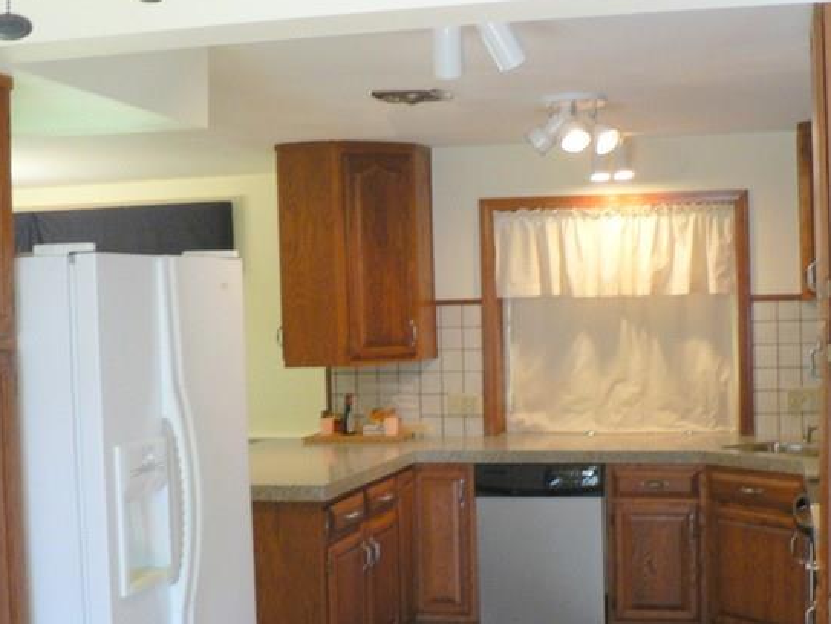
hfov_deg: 36.1
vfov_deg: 27.5
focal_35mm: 53
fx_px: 1273
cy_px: 350
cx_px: 461
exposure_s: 1/15
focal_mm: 6
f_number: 2.8
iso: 200
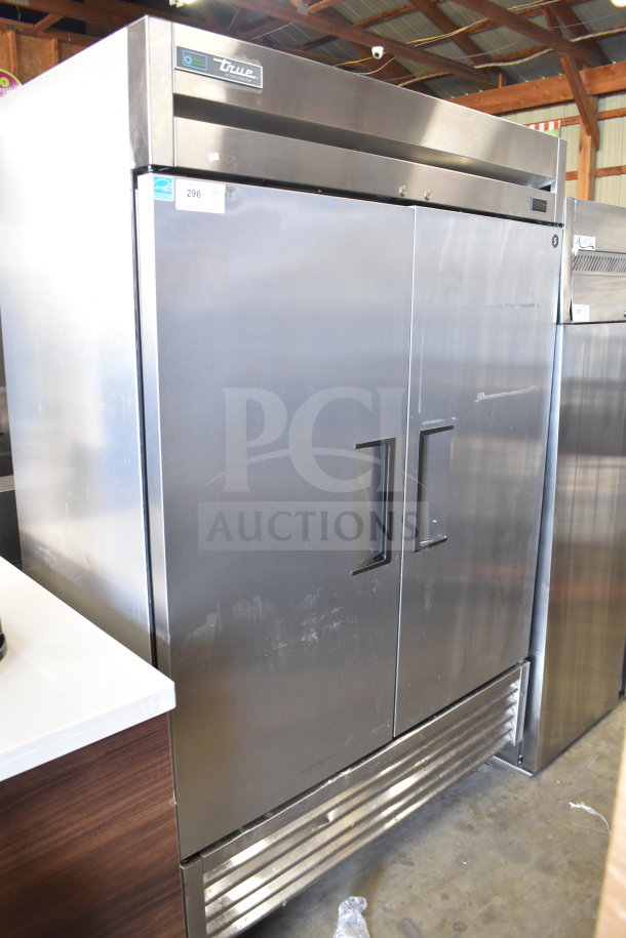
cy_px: 469
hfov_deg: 47.9
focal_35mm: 27
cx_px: 313
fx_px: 704
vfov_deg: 67.4
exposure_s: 1/30
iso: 1100
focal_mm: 18
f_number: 3.5
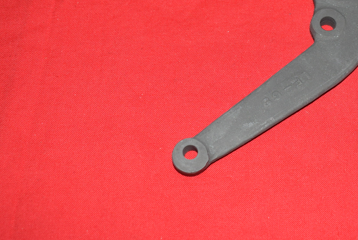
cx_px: 265
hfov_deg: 28.0
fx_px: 707
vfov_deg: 19.1
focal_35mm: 71
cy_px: 55
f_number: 5.6
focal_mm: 26
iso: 400
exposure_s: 1/200
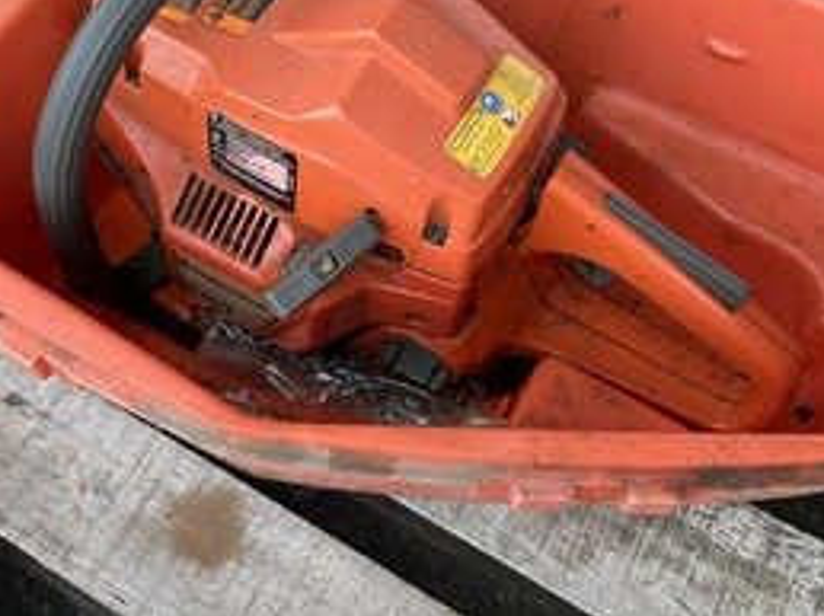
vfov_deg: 31.5
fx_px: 1070
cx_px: 278
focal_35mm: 45
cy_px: 140
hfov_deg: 41.6
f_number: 1.8
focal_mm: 3
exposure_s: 1/136
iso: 16
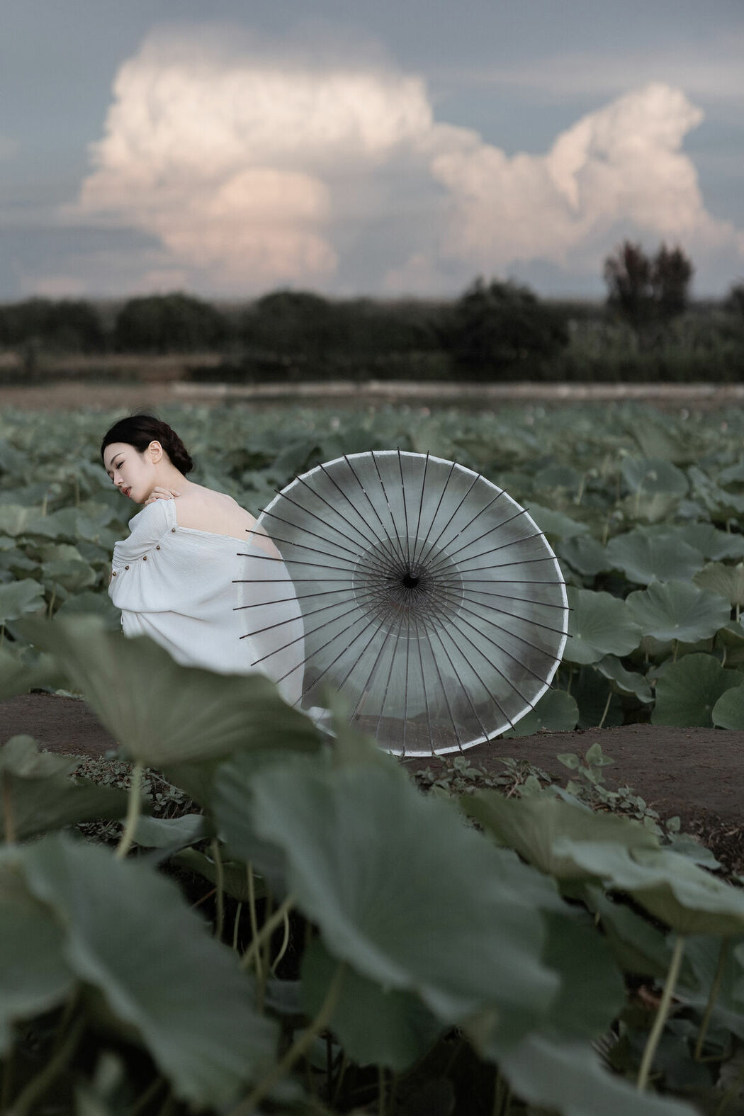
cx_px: 372
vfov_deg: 23.9
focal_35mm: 85
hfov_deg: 16.1
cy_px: 558
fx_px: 2635
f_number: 2.8
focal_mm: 85
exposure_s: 1/6400
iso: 400
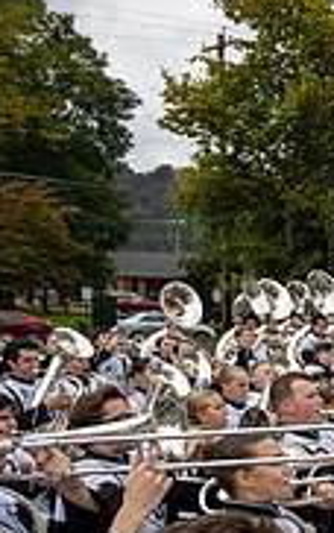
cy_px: 461
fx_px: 1134
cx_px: 686
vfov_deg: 25.8
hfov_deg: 13.9
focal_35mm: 78
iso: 320
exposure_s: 1/800
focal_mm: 24
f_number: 4
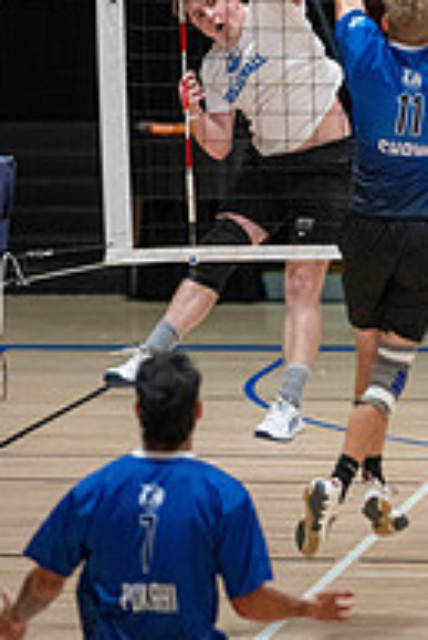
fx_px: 6212
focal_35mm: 349
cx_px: 275
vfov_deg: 5.9
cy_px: 96
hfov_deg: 3.9
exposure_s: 1/640
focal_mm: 150
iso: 6400
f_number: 2.8
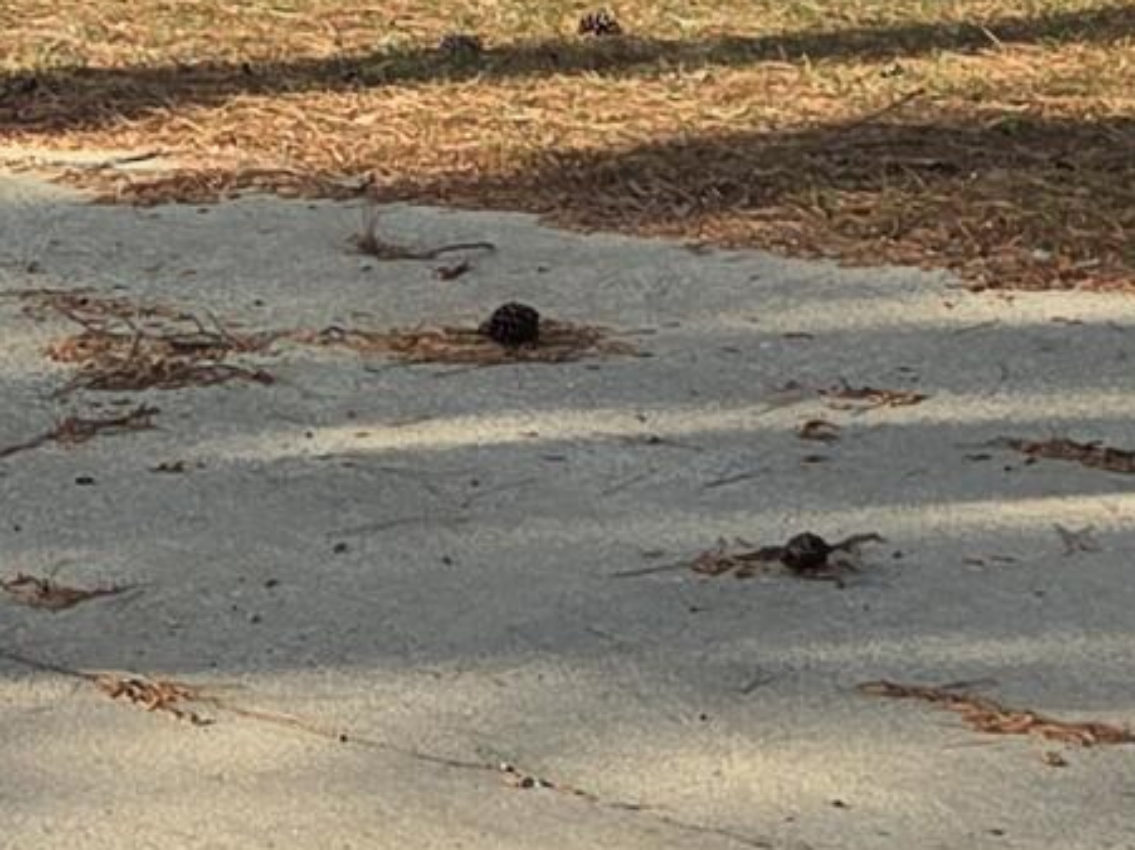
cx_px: -820
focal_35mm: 153
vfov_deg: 9.3
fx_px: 5015
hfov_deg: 12.0
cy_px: -563
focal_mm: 5.4
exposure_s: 1/2157
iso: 80
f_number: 1.8
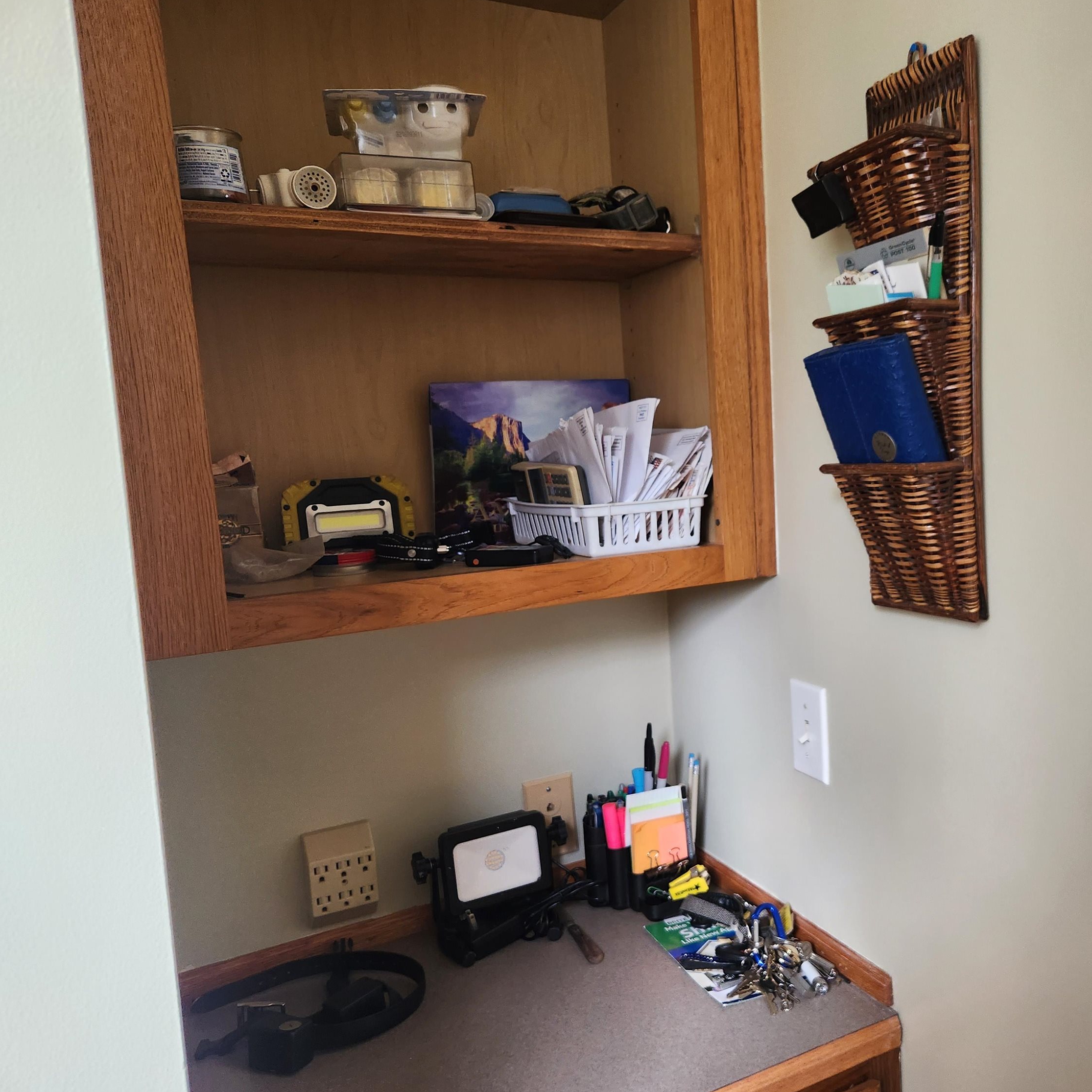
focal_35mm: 28
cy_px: 559
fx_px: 999
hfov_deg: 55.9
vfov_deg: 57.3
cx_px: 742
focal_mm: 5.4
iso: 200
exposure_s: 1/120
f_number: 1.8
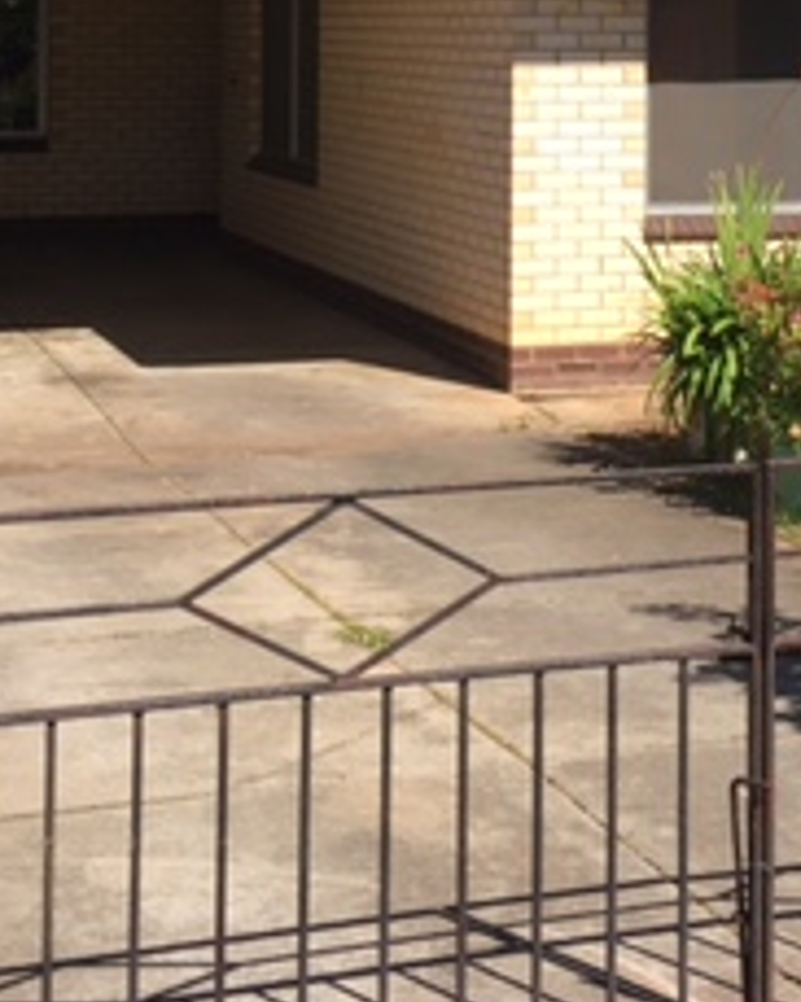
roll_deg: -0.7
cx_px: 543
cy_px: -13
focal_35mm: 79
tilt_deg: +1.6
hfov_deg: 19.3
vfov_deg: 23.1
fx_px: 2343
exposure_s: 1/1099
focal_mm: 4.15
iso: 25
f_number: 2.2
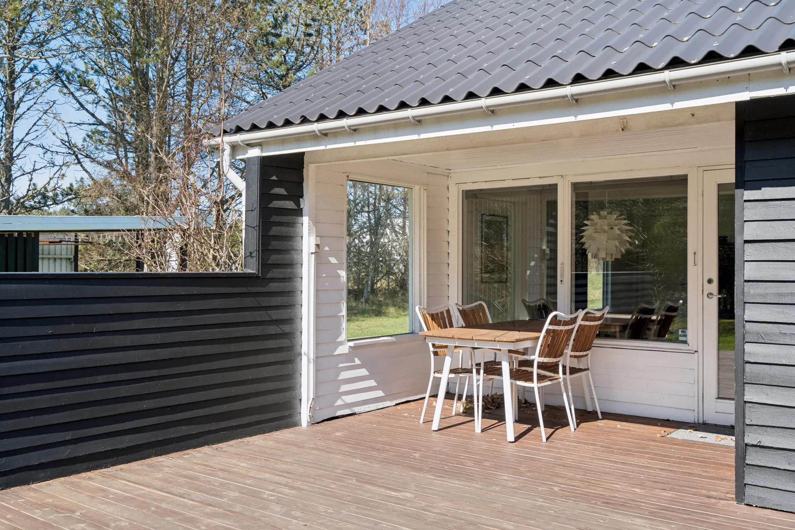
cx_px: 398
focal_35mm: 35
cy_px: 265
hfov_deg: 54.4
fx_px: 773
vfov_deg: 37.9
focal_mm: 35
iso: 100
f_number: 7.1
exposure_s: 1/160
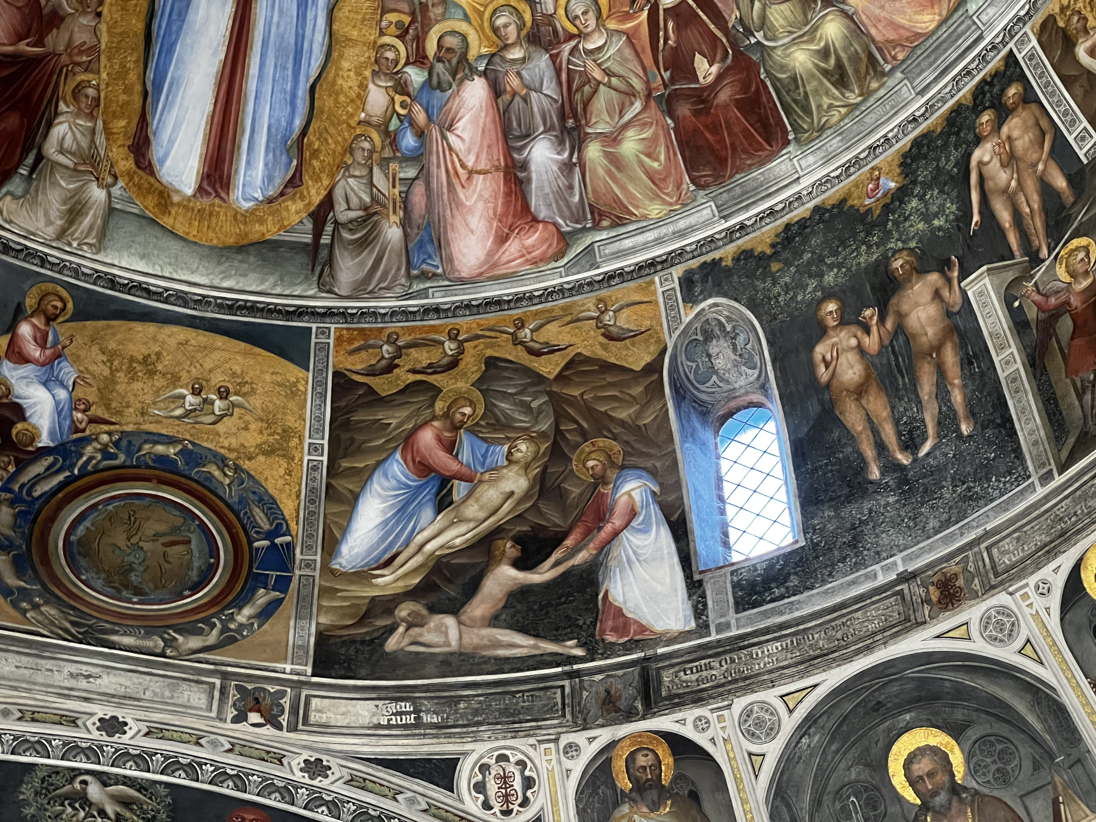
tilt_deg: +51.7
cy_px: 411
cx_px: 548
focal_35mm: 77
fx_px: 2438
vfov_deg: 19.1
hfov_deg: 25.3
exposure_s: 1/33
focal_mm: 9
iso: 640
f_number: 2.8
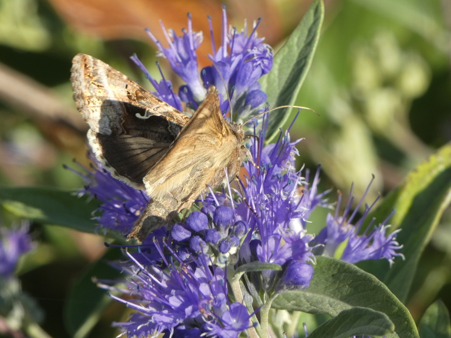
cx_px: 226
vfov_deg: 2.8
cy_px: 169
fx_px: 6919
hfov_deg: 3.7
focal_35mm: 531
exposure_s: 1/100
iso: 100
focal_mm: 95.2
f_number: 5.6
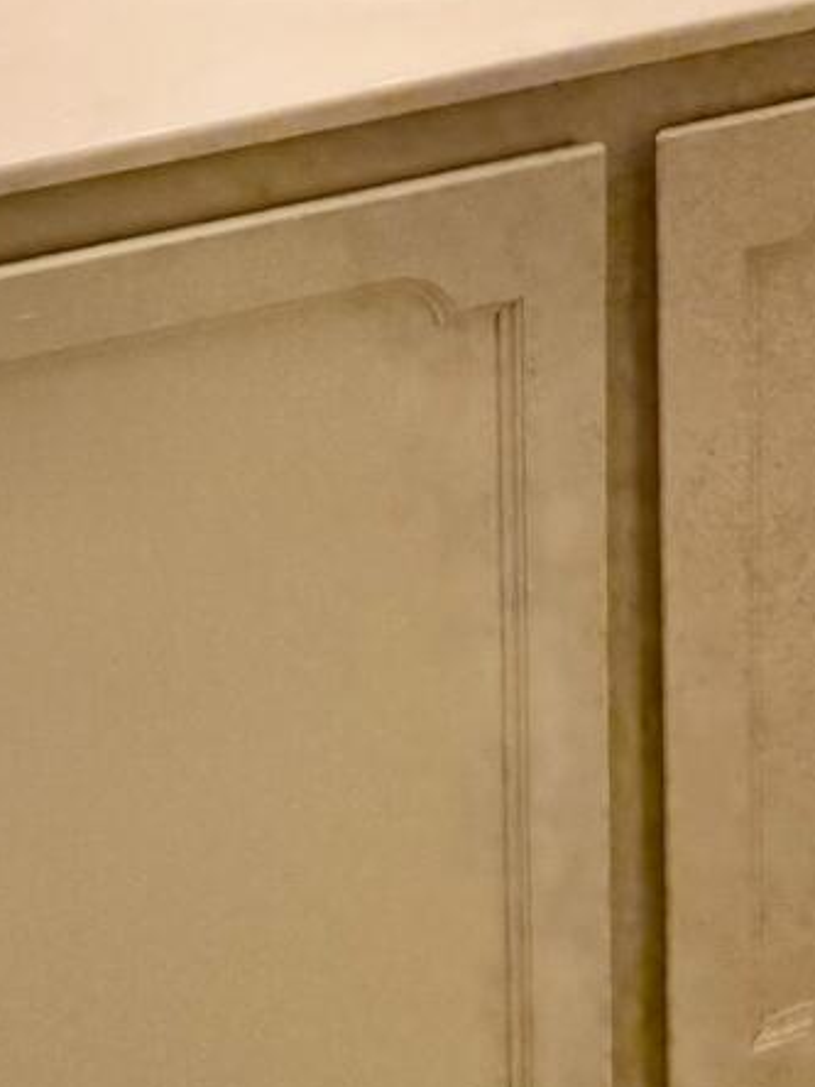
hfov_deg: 13.4
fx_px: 3390
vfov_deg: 14.9
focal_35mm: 108
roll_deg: +0.1
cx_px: 906
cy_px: -1092
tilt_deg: -10.1
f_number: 1.78
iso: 100
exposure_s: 1/238
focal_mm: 6.76
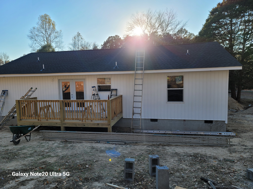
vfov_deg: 54.9
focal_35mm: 25
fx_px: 183
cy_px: 94
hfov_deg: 69.4
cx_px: 126
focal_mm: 7
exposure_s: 1/458
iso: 20
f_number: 1.8
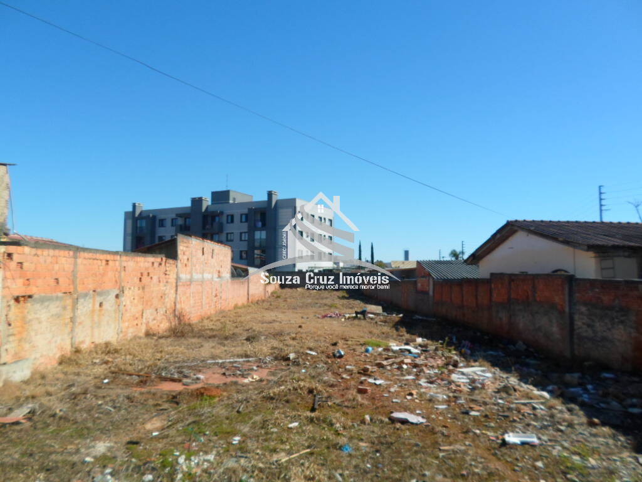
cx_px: 321
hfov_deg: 69.4
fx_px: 464
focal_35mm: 25
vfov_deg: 54.9
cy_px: 241
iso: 80
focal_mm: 4.5
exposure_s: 1/2000
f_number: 2.5
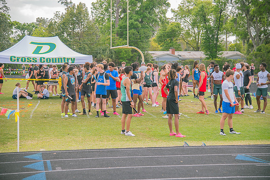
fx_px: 562
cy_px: 90
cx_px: 135
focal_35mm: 75
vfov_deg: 18.2
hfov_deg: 27.0
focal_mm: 75
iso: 200
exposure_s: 1/200
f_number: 4
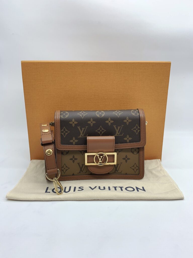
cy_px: 129
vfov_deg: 67.3
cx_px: 96
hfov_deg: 53.1
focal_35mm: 26
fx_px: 193
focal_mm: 4.25
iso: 64
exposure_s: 1/100
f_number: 1.8
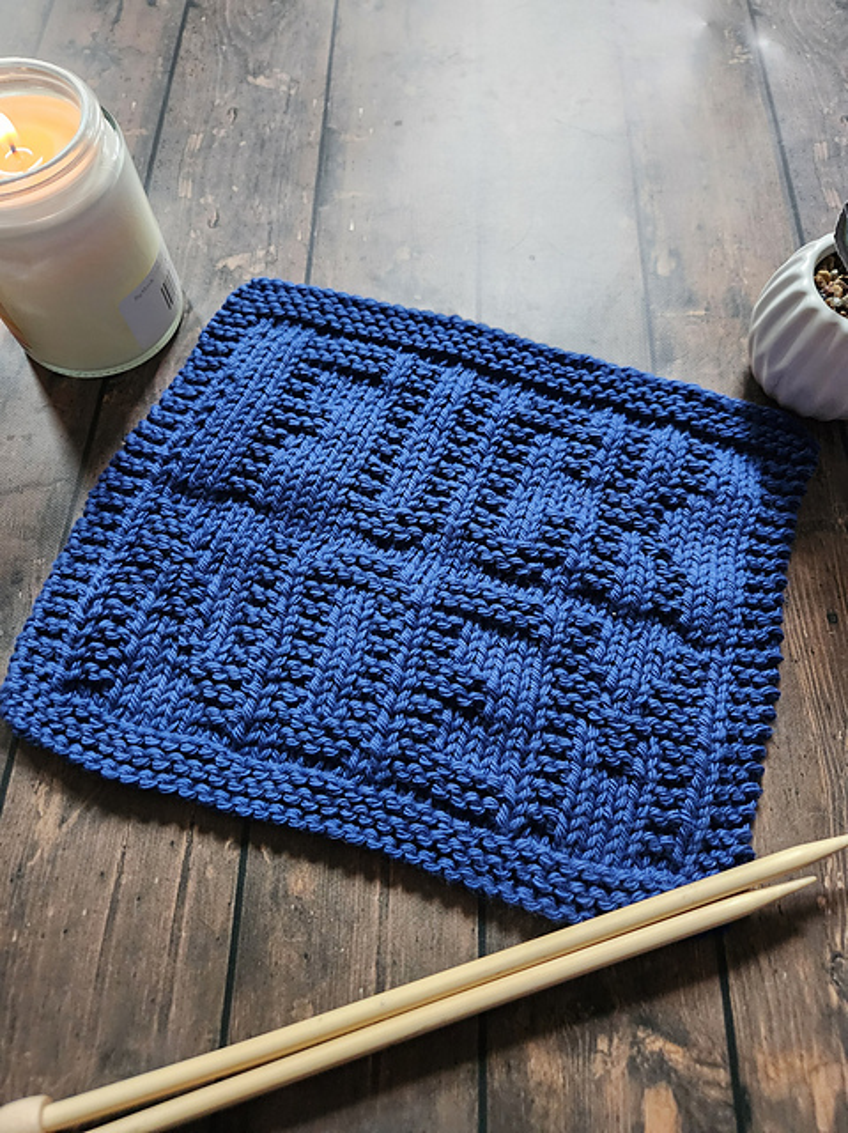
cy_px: 566
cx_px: 424
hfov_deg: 58.8
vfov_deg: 74.0
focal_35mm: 23
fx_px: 752
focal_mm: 5.4
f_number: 1.8
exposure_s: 1/120
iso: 1000
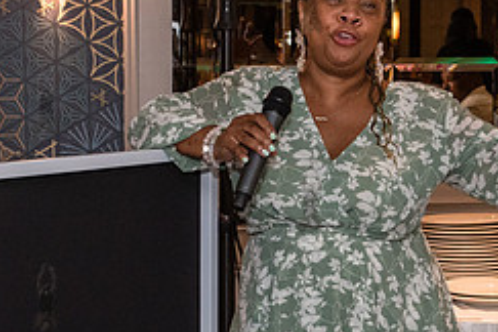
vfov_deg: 11.4
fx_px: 1660
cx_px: 235
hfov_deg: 17.1
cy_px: 201
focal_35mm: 120
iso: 1600
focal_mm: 38
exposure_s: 1/200
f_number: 4
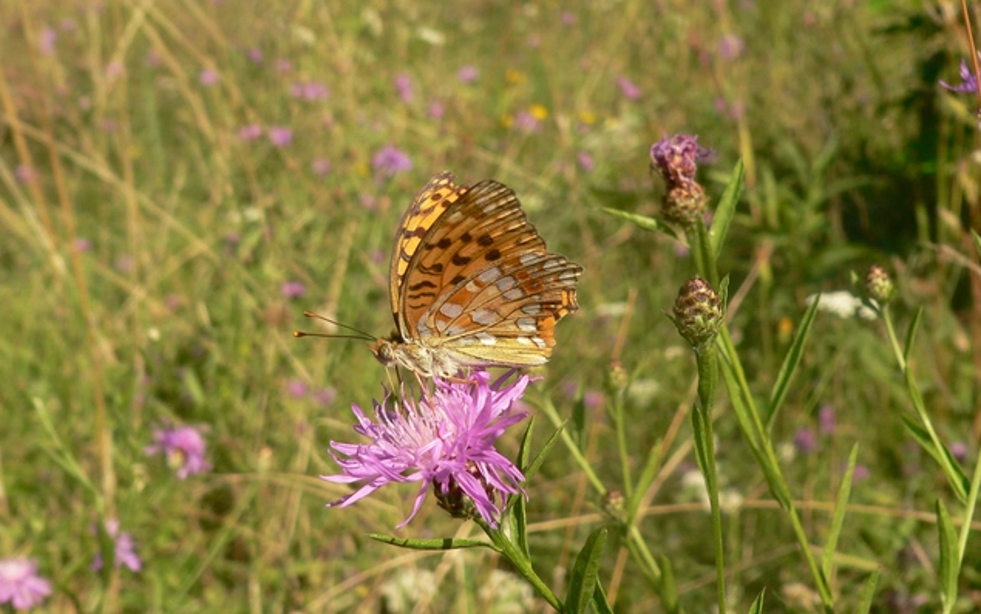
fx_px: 1658
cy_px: 283
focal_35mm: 62
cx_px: 491
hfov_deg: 33.0
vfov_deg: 21.0
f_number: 4.6
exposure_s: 1/640
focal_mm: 9.7
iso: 100
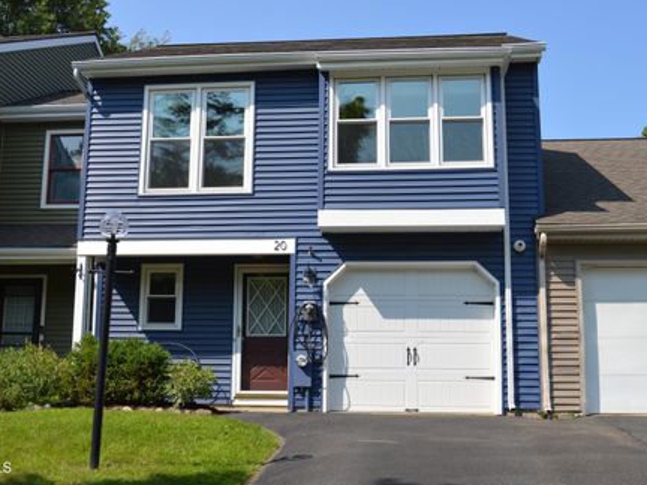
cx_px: 313
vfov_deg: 36.0
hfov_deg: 46.8
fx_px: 748
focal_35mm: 40
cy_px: 241
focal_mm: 24
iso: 100
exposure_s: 1/200
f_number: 7.1
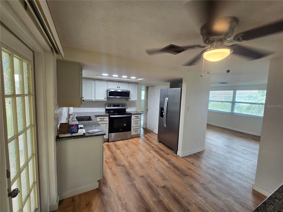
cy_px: 106
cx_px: 142
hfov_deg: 106.2
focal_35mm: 13
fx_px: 106
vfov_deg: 89.9
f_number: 2.2
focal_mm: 2.2
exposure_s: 1/60
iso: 100
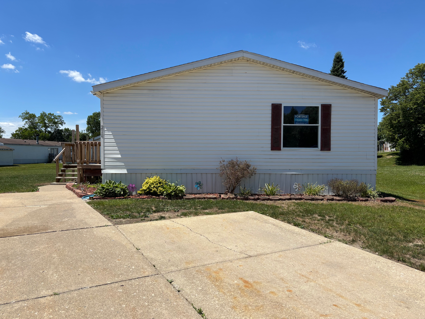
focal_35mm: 26
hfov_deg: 67.3
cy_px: 160
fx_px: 319
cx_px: 212
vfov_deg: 53.1
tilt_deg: -0.5
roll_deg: -0.6
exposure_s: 1/4425
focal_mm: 5.96
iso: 50
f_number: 1.6
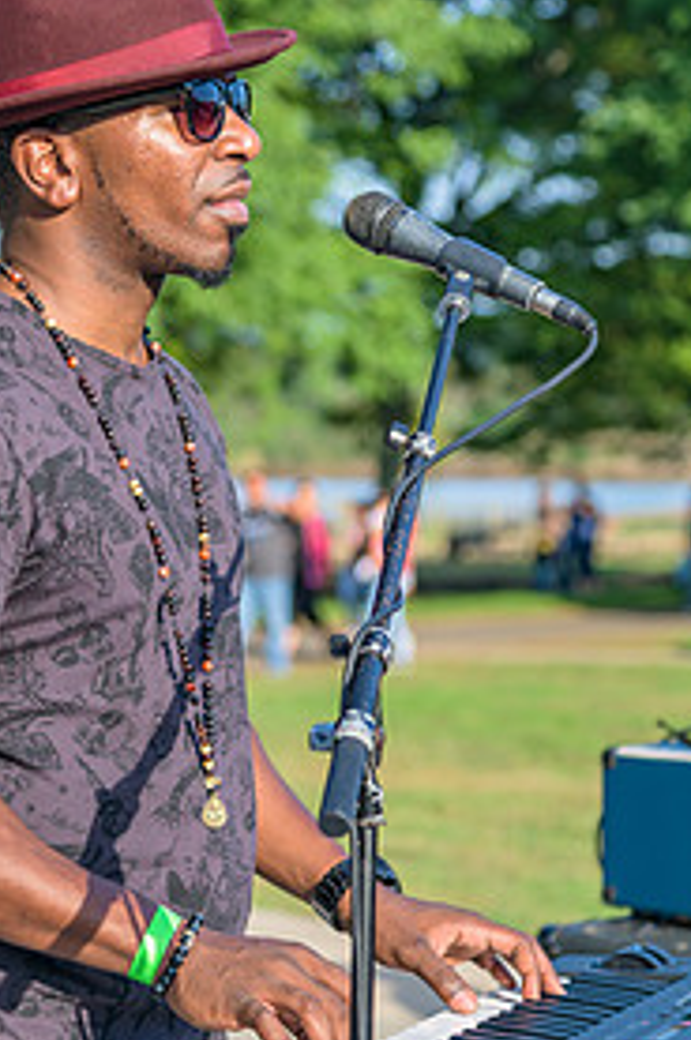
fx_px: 3521
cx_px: 139
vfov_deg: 16.8
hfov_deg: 11.2
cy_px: 593
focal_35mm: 122
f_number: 4
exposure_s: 1/200
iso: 100
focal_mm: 75
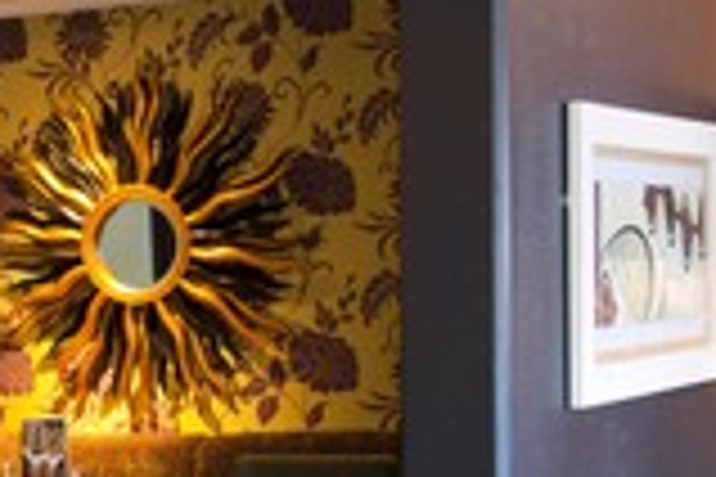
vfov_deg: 11.6
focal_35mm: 116
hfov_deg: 17.5
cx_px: 122
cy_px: 580
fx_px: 2307
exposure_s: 1
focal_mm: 24
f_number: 8
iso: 200
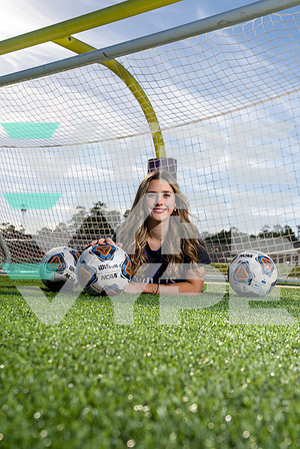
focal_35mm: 46
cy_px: 224
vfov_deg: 42.7
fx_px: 575
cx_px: 150
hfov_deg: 29.2
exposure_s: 1/250
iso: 100
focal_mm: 46
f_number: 8
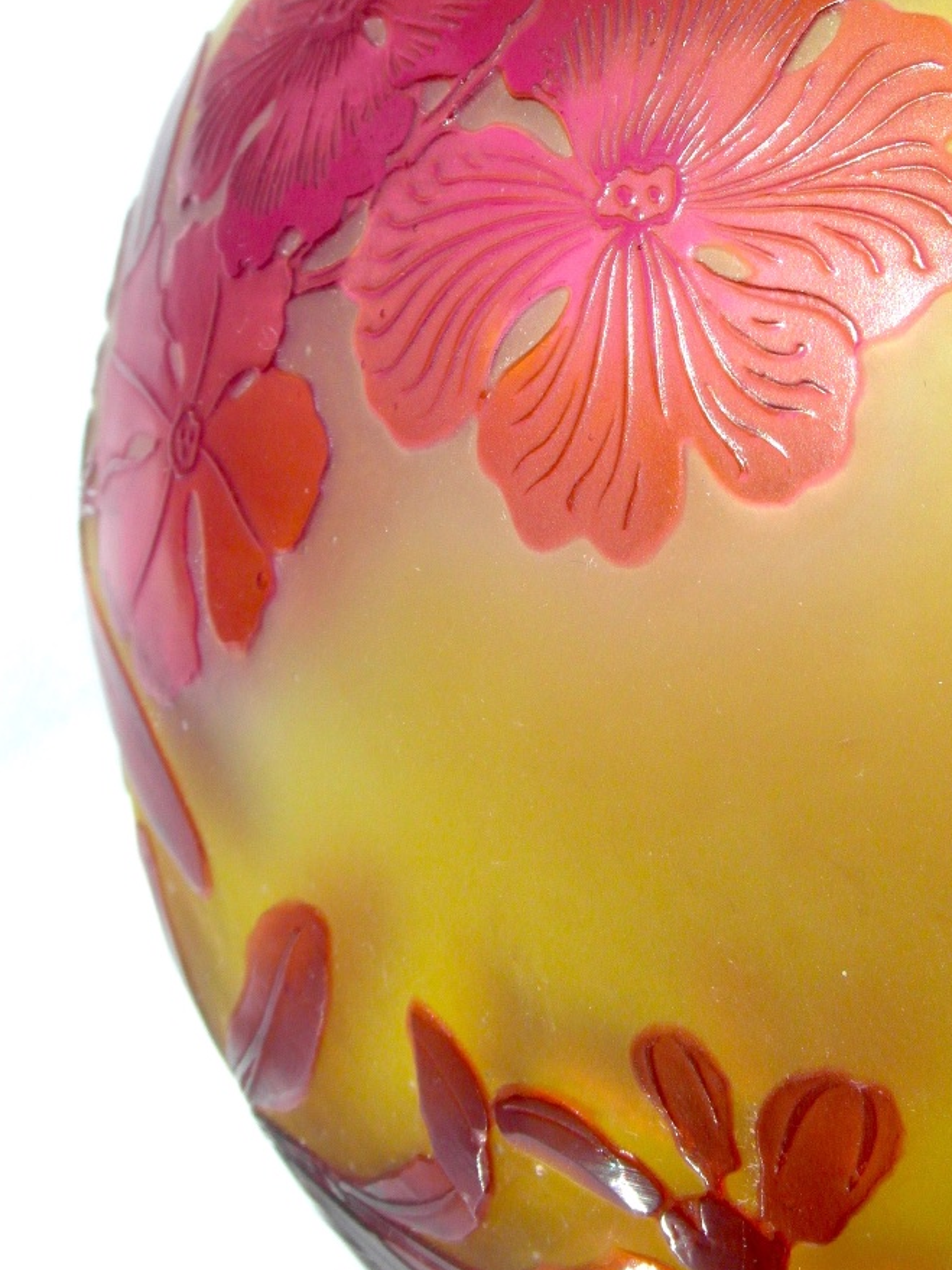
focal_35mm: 56
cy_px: 459
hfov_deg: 26.0
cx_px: 613
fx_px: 2054
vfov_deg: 34.1
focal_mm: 6.8
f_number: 5.8
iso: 80
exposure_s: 1/750
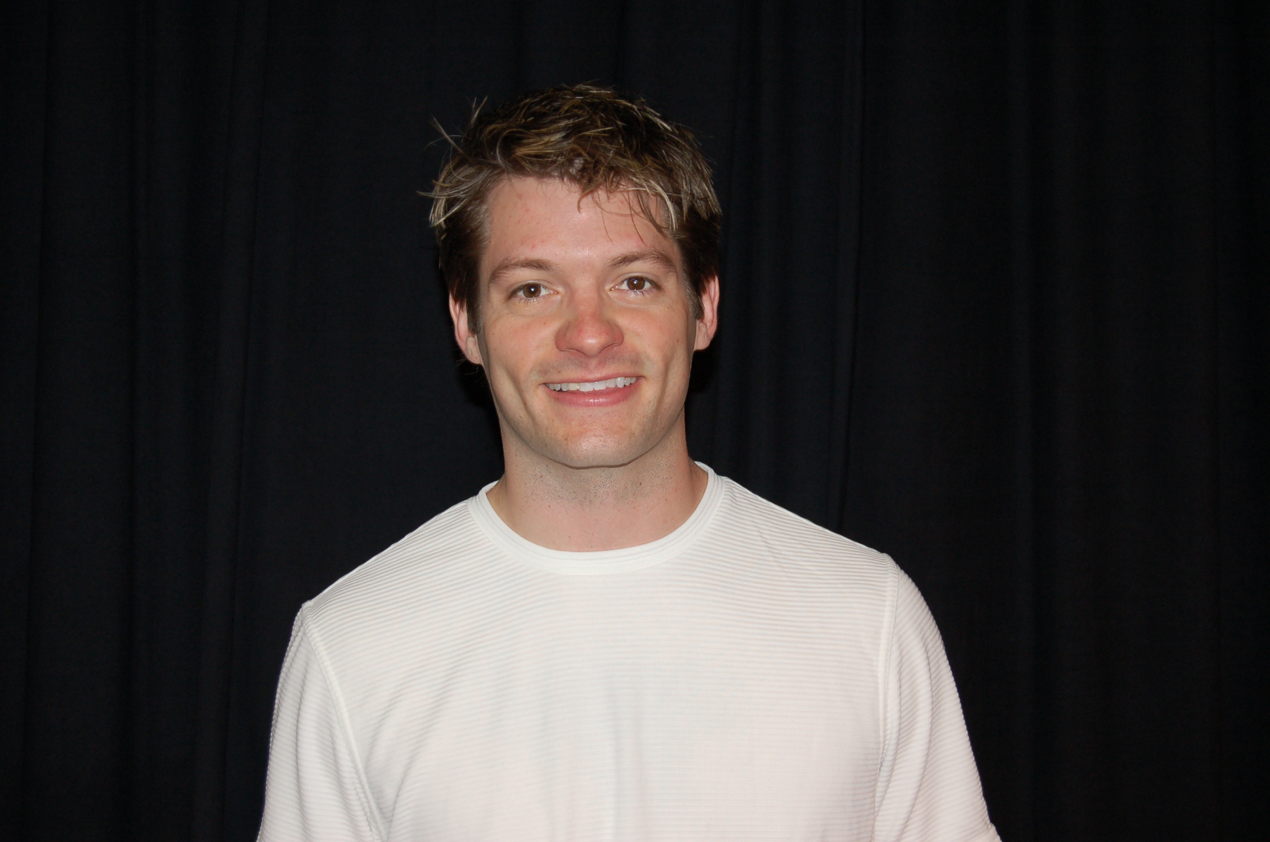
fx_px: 2377
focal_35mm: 68
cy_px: 421
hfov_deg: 29.9
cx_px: 635
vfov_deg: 20.1
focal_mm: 45
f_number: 5.3
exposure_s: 1/60
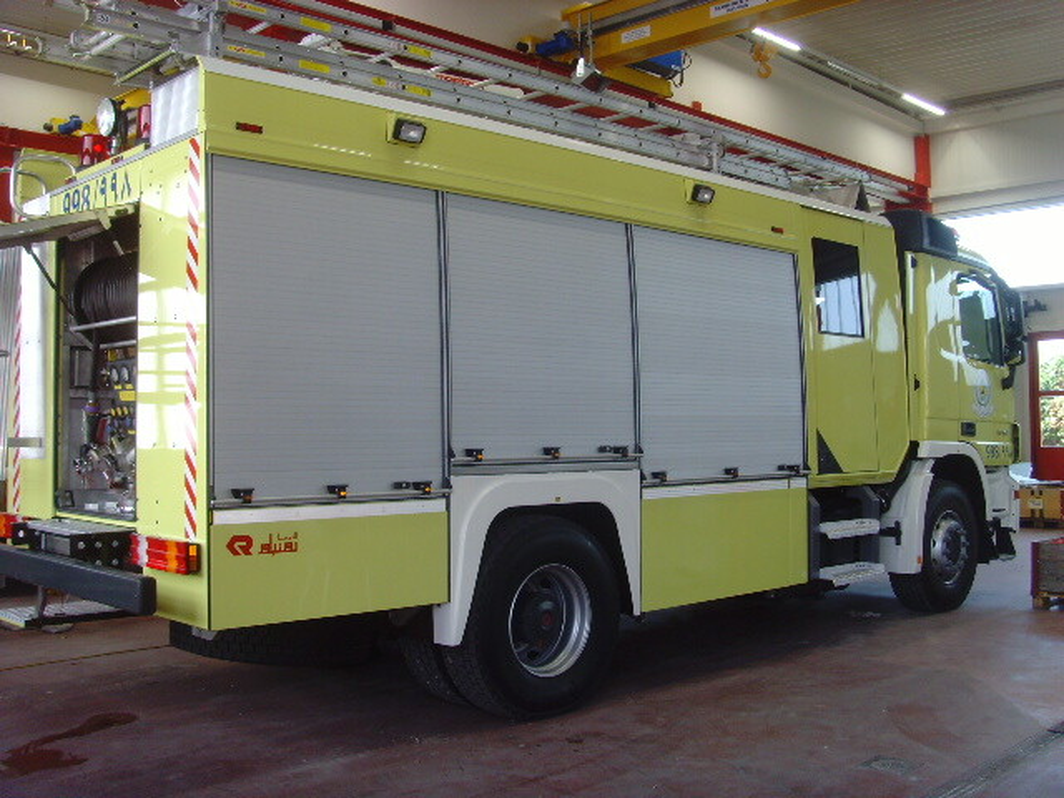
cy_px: 399
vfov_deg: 36.8
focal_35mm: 39
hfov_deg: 47.9
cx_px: 532
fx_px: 1199
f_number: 3.5
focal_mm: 6.6
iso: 120
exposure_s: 1/45
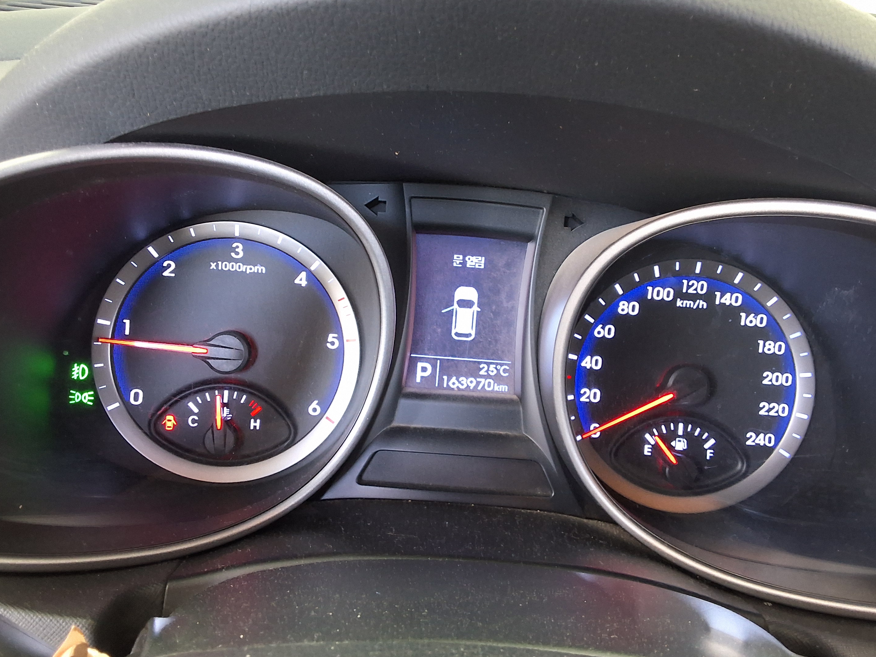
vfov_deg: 44.1
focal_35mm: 32
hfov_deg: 56.8
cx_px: 434
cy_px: 303
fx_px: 810
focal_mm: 2.91
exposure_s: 1/24
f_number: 1.9
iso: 250
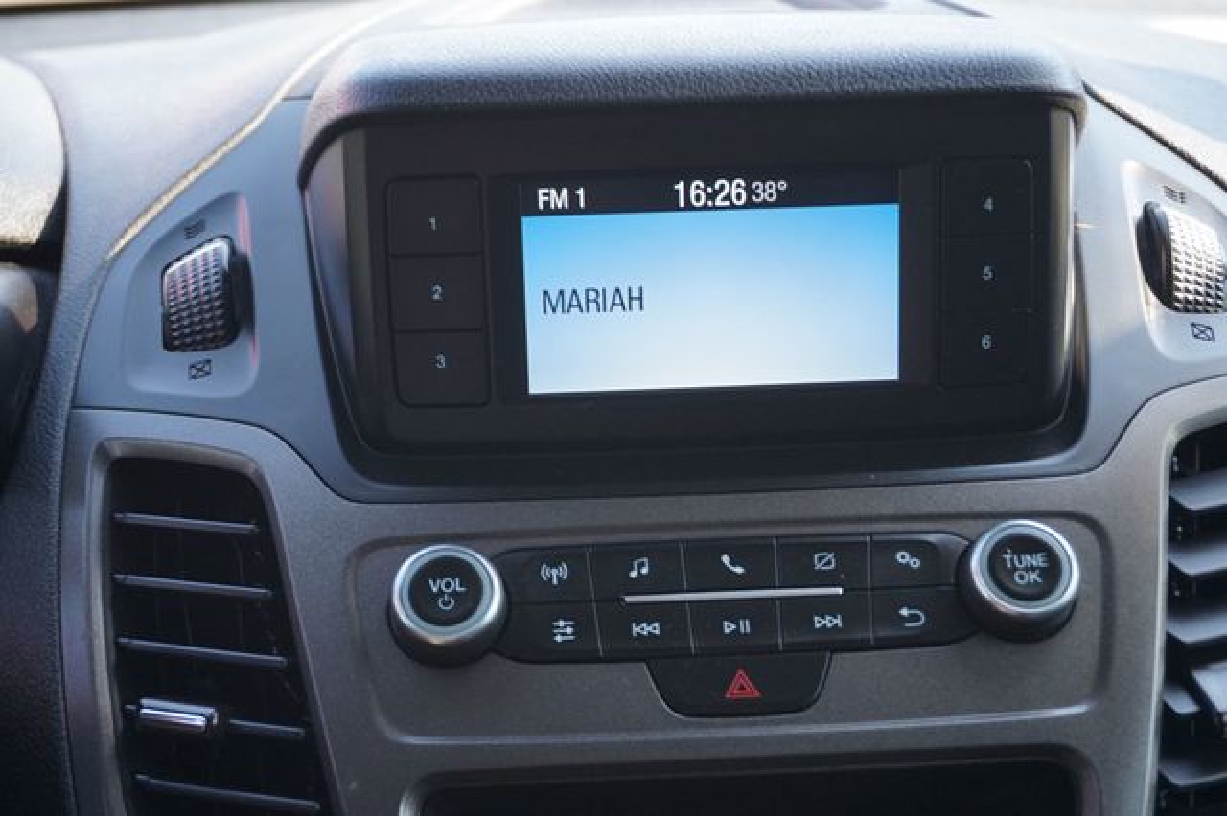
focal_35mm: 51
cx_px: 614
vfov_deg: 26.5
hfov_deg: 38.9
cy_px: 408
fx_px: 1737
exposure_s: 1/60
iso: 320
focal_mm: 34
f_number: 5
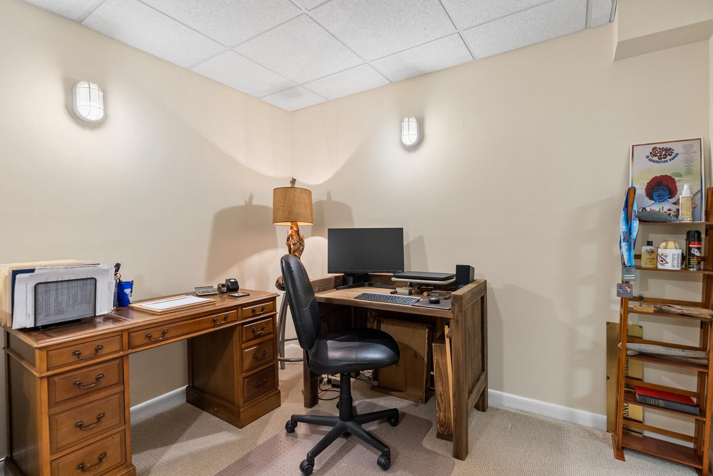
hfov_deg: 93.3
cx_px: 356
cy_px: 238
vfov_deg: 70.5
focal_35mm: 17
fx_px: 337
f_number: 4
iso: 1600
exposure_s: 1/25
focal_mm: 17
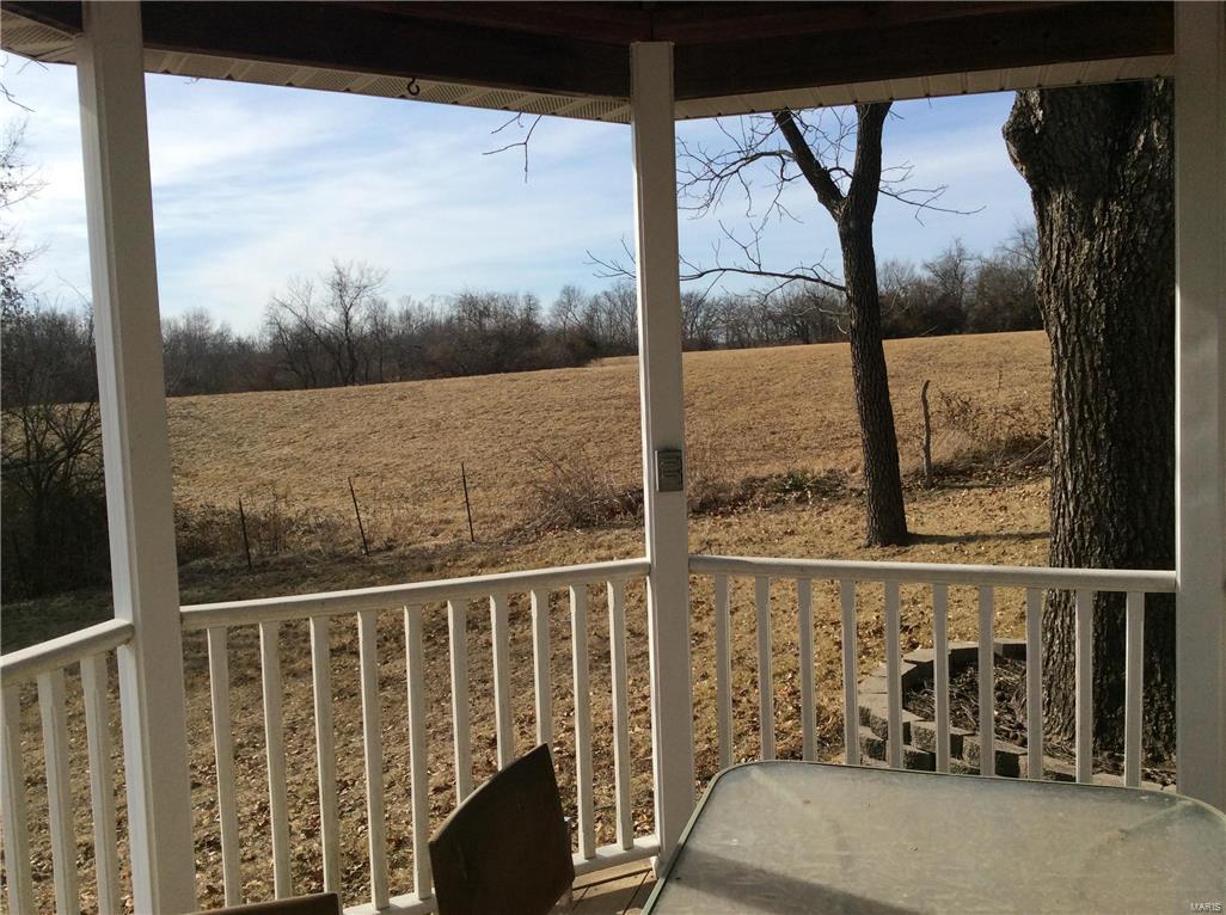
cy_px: 458
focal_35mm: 32
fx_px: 1131
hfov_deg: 56.9
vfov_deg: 44.0
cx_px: 613
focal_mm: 3.3
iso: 32
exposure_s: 1/2203
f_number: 2.4
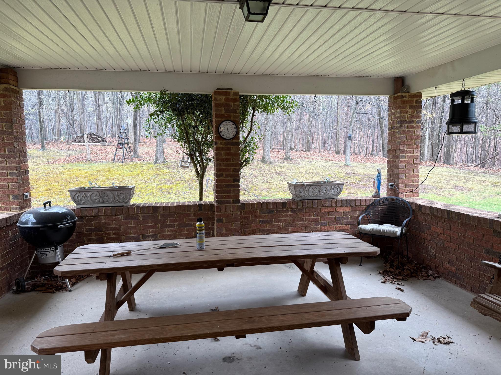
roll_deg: -0.5
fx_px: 347
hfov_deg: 71.6
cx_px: 250
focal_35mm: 24
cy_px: 188
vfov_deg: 56.8
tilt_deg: -5.2
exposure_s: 1/121
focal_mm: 6.76
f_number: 1.78
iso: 100
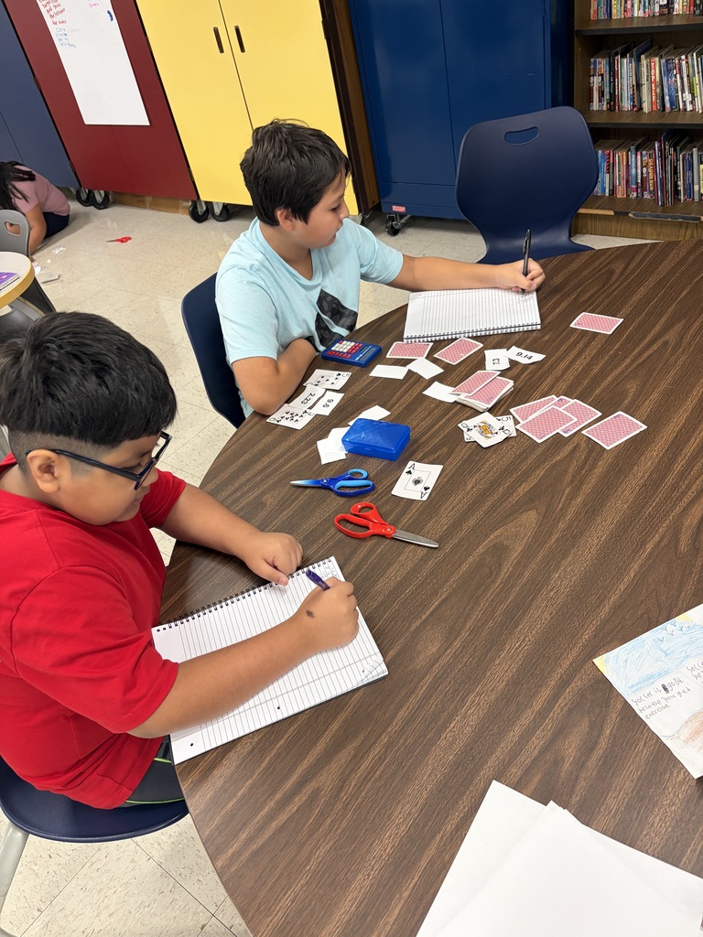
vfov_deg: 67.3
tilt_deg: -38.1
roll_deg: +14.7
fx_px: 704
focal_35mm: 26
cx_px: 352
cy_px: 468
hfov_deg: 53.1
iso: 160
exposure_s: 1/60
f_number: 1.6
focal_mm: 5.96
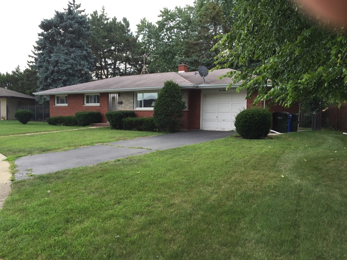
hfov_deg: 61.7
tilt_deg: -3.2
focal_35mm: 29
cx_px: 174
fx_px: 291
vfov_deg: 48.2
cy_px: 130
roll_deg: -1.9
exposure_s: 1/395
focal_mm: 4.15
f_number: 2.2
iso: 32
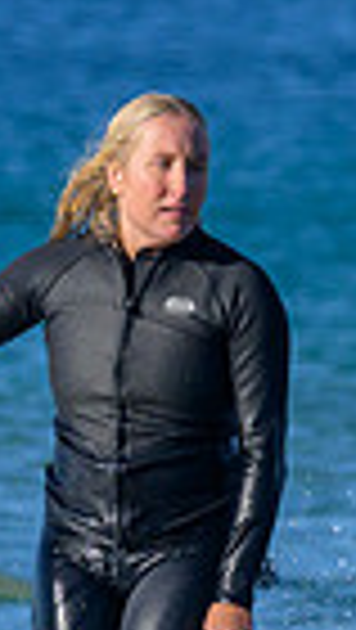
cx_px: 269
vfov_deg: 1.1
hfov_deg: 0.6
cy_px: 465
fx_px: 31926
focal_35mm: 1907
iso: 250
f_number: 7.1
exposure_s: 1/1600
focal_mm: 320
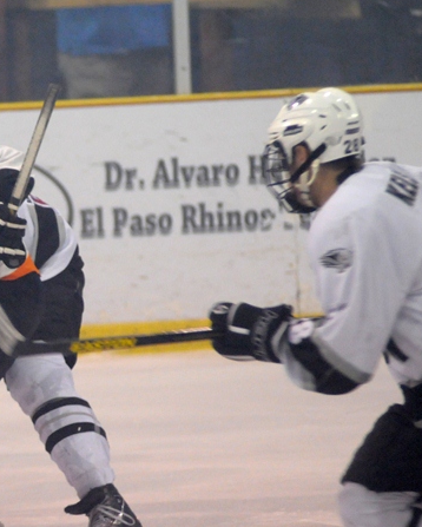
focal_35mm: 547
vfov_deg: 3.5
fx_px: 8534
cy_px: 348
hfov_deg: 2.8
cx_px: -147
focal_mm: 170
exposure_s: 1/250
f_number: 2.8
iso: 1800
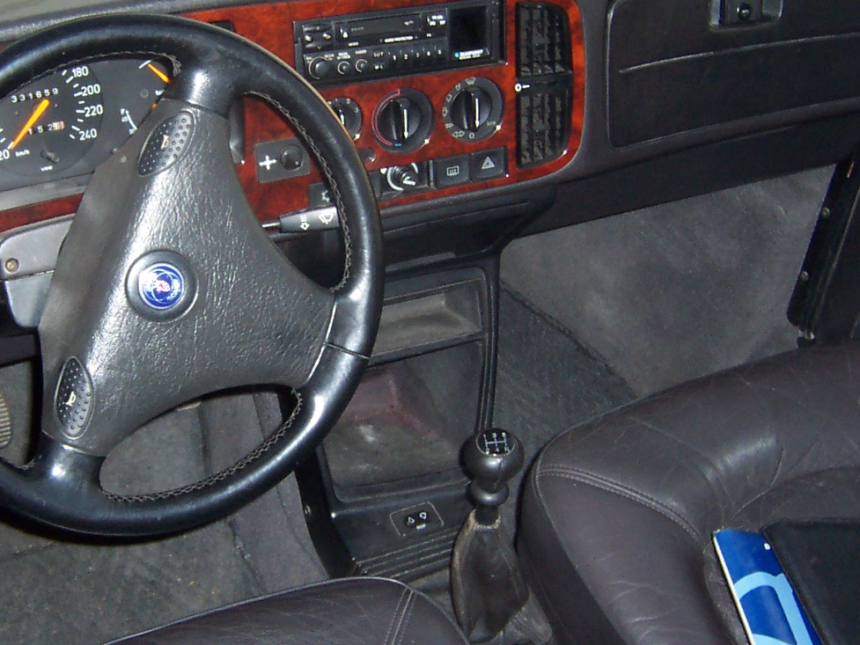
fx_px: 1516
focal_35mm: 61
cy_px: 318
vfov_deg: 24.0
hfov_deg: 31.6
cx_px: 347
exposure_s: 1/60
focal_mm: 5.6
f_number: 2.8
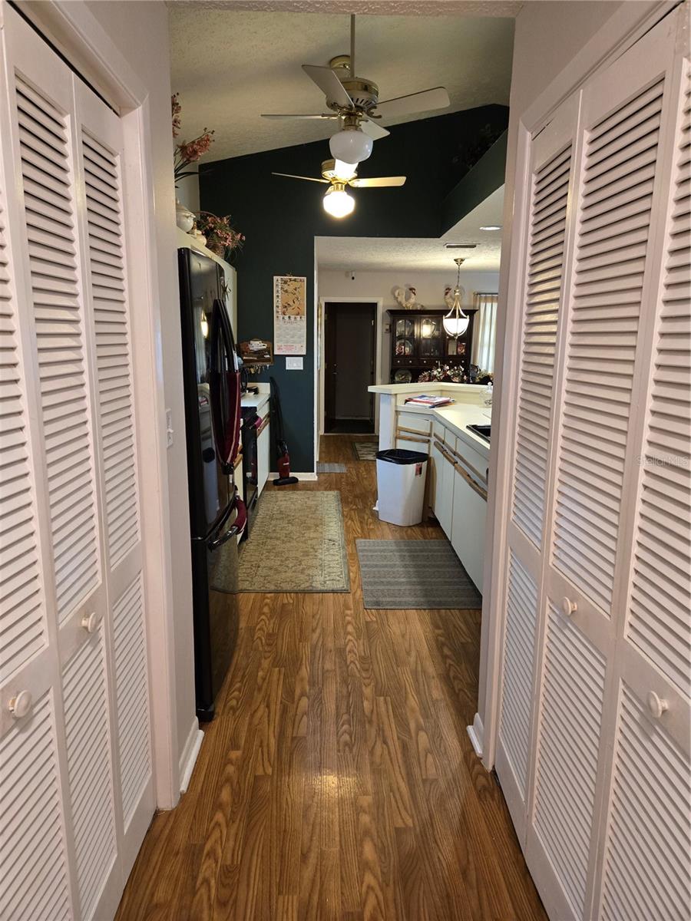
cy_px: 460
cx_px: 346
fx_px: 612
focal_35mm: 23
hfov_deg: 58.9
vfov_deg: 73.9
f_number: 1.8
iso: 500
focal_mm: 5.4
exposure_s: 1/60
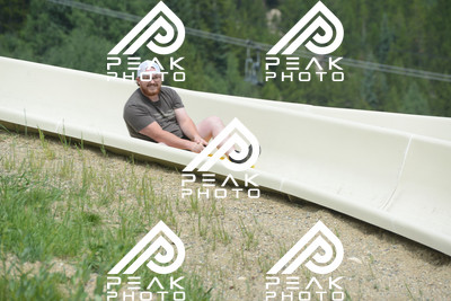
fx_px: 2444
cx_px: 226
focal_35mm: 195
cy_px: 150
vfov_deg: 7.0
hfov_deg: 10.5
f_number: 6.3
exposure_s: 1/640
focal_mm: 195
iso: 250
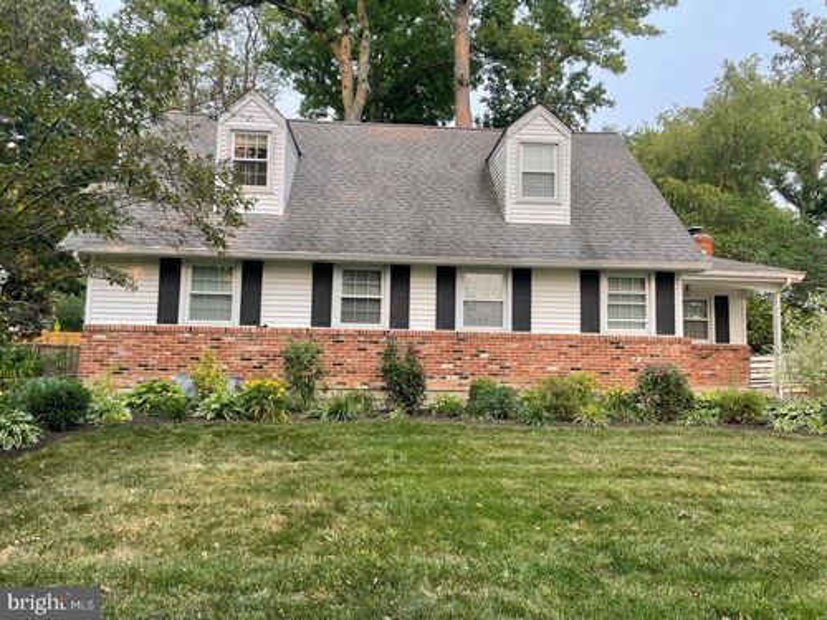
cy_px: 310
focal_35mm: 26
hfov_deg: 67.3
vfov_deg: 53.1
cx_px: 414
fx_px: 621
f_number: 1.6
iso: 32
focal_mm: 4.2
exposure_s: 1/404
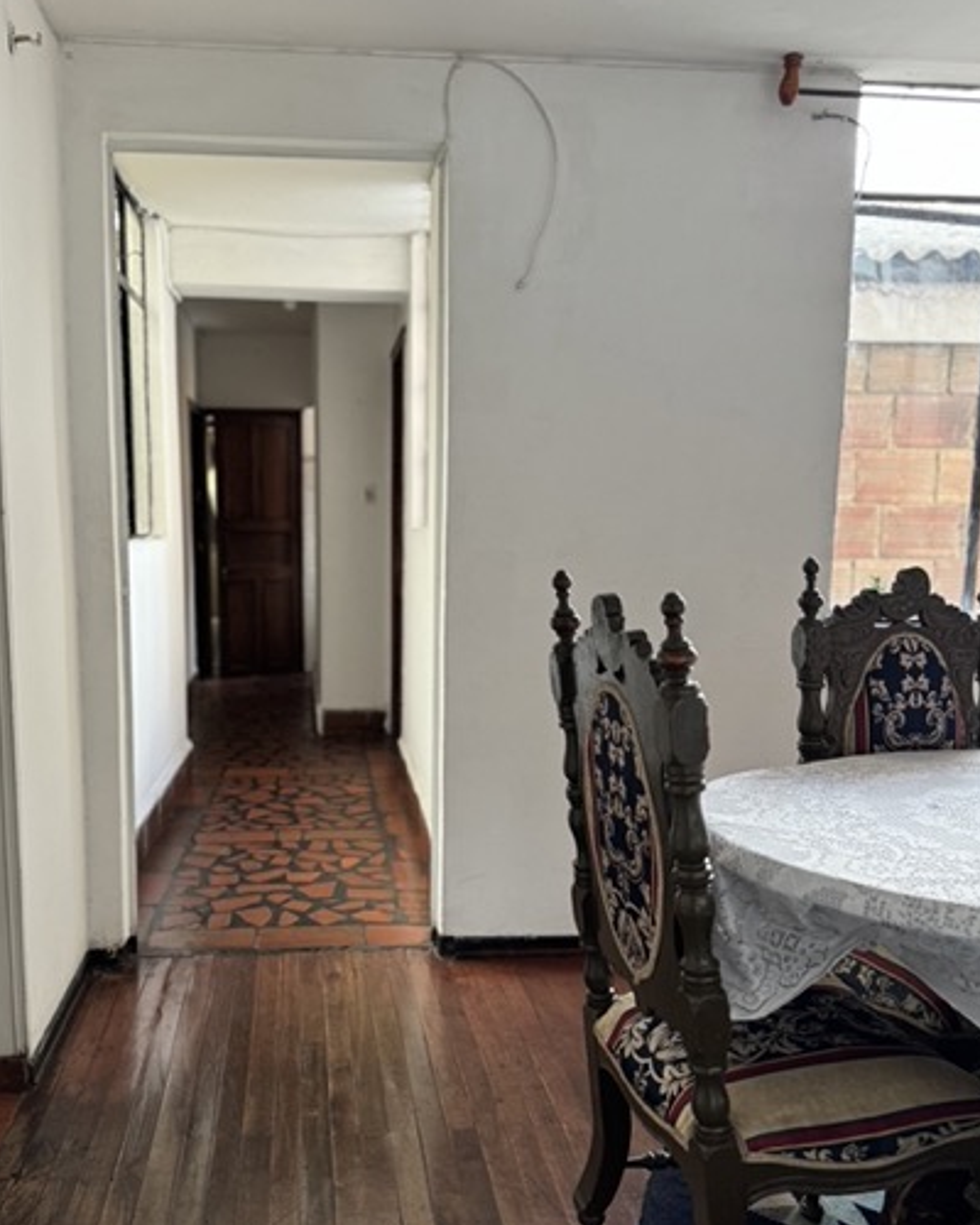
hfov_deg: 48.3
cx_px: 407
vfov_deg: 58.7
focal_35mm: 30
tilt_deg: -8.2
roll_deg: -0.5
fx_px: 1088
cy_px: 671
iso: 200
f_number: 1.78
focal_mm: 6.76
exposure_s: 1/121
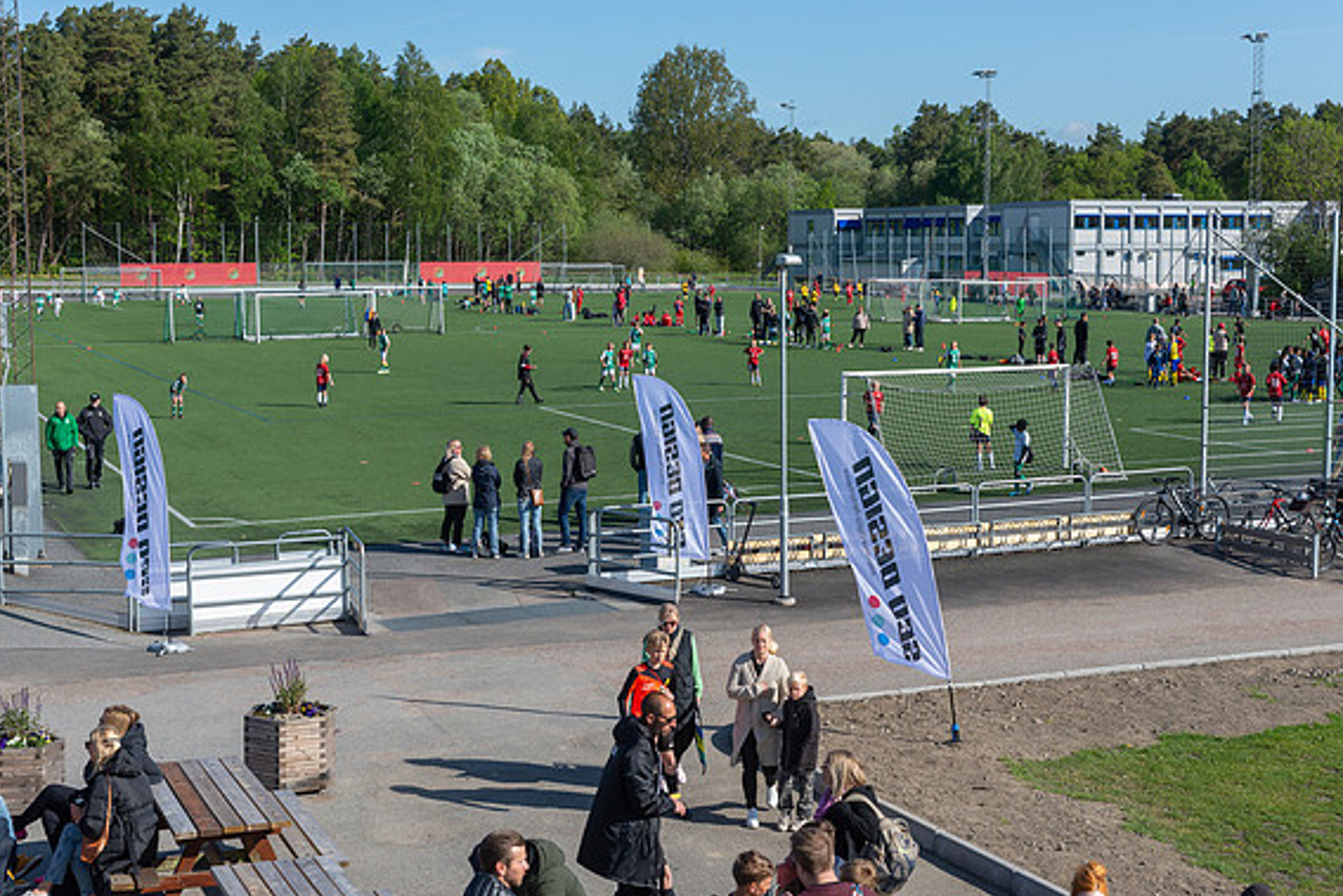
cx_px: 662
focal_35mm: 49
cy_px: 443
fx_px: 1828
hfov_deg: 40.3
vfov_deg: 27.5
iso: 180
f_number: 5
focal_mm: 48
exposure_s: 1/800
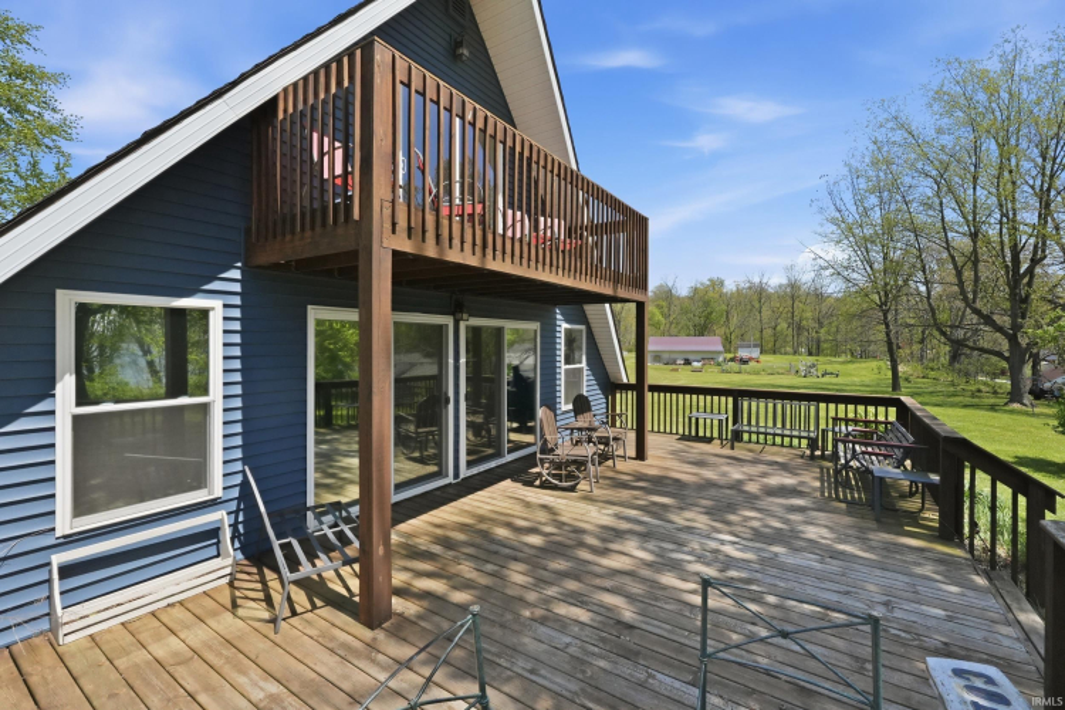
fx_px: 444
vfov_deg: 77.3
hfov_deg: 100.4
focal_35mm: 15
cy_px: 355
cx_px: 532
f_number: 8
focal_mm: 10
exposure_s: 1/2500
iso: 1600
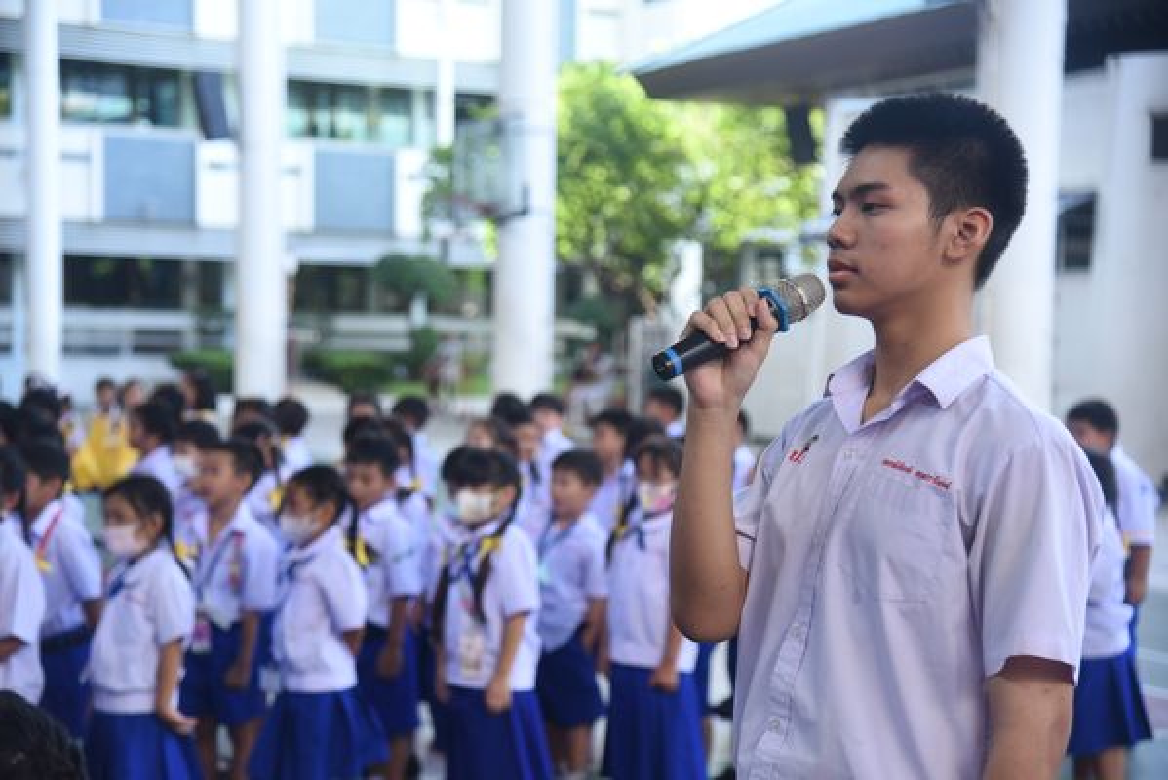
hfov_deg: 28.8
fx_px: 2272
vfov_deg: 19.5
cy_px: 390
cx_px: 584
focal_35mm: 70
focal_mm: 70
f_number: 4
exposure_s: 1/320
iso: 800
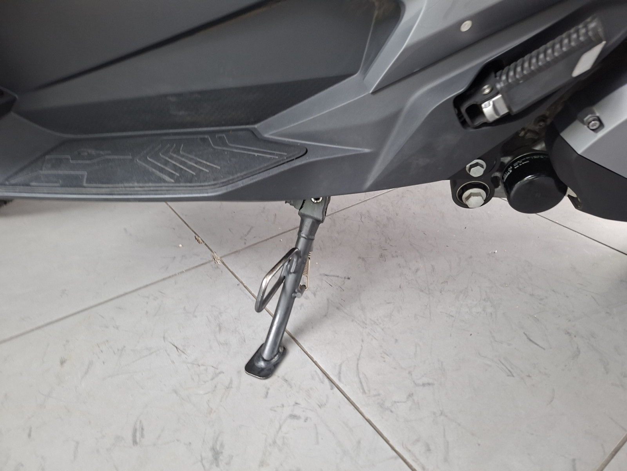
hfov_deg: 73.9
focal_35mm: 23
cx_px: 314
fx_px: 417
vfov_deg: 58.9
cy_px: 236
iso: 250
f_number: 1.8
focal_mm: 5.54
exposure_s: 1/50
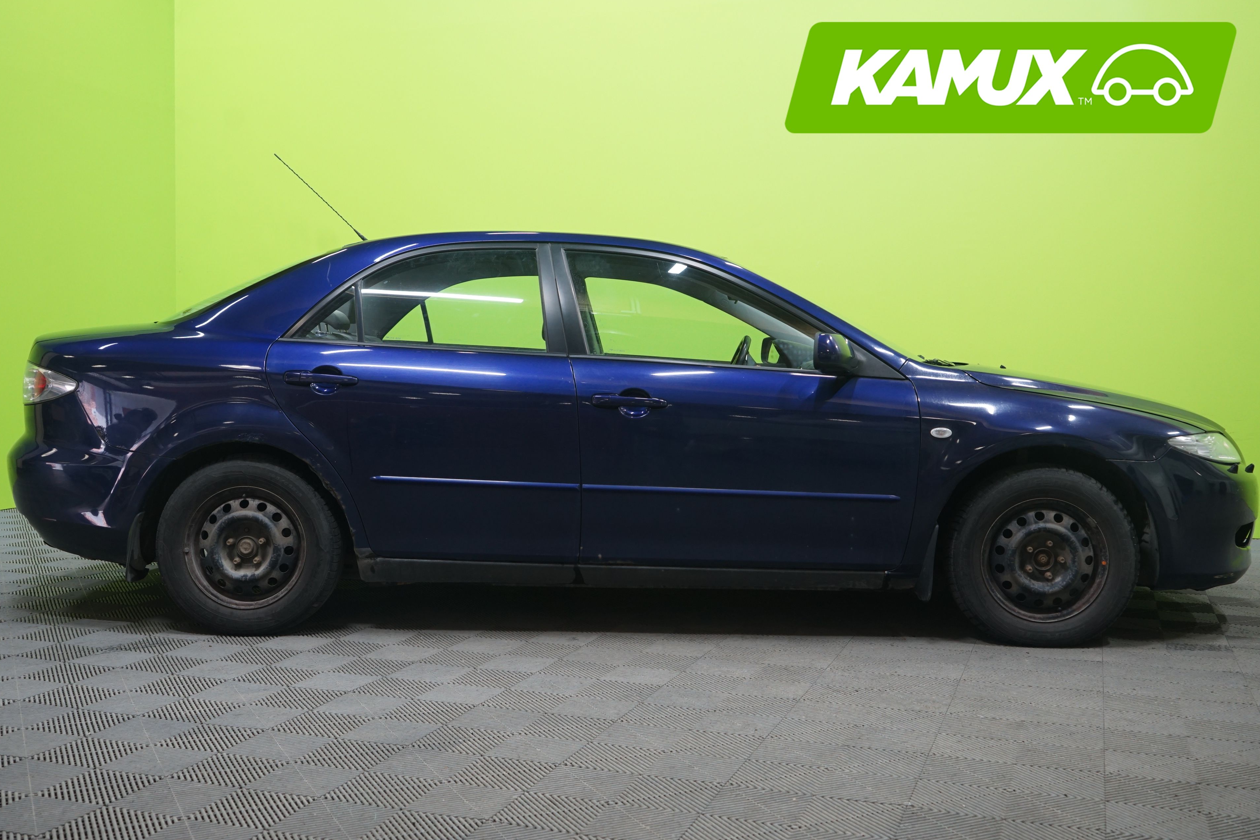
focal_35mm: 37
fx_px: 1295
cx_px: 622
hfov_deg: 51.9
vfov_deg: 35.9
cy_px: 412
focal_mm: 36
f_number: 5
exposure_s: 1/20
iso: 800
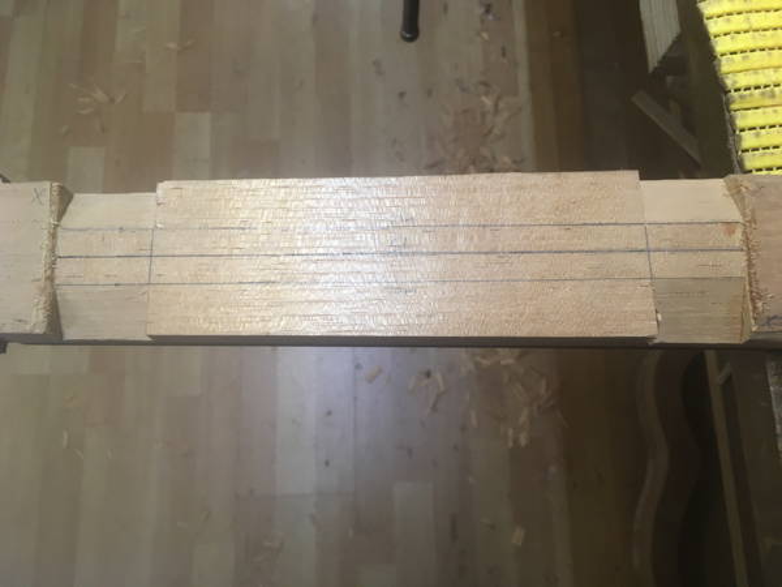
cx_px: 391
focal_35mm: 29
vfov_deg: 48.2
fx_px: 655
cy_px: 294
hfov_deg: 61.7
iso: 64
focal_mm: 4.15
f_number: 2.2
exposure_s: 1/33
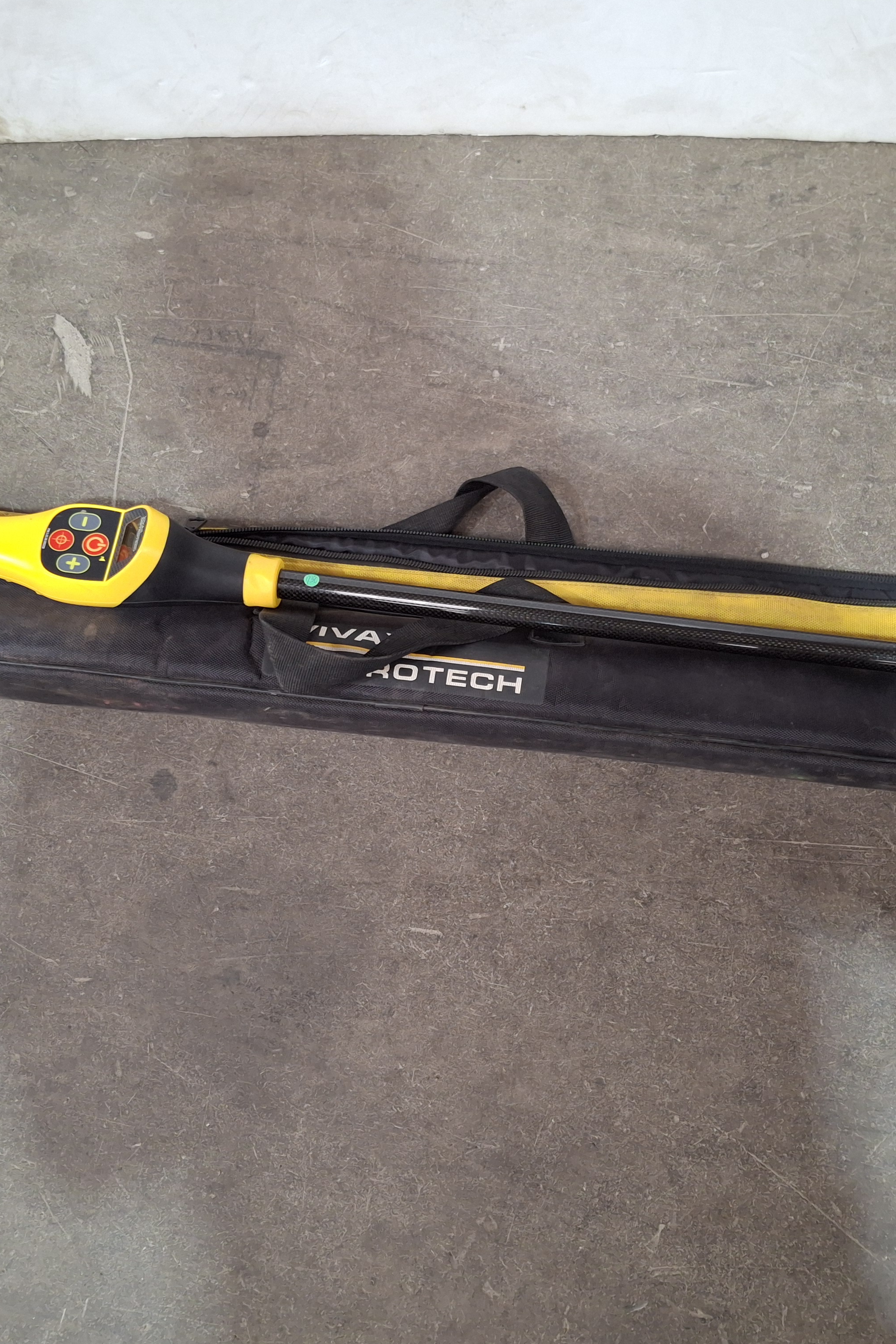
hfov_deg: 37.9
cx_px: 446
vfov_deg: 54.4
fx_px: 1306
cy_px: 673
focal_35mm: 35
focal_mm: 4.69
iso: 160
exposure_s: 1/100
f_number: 1.8
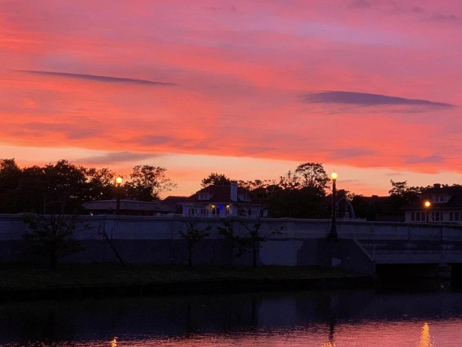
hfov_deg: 20.3
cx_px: 396
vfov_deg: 15.5
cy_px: 226
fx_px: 1268
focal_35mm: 95
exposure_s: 1/90
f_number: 2.4
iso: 125
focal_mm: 6
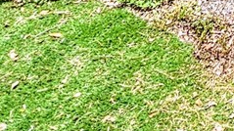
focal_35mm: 95
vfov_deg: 9.8
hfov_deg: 19.7
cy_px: -257
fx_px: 589
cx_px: 345
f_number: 2.2
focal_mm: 2.2
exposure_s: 1/3327
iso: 50
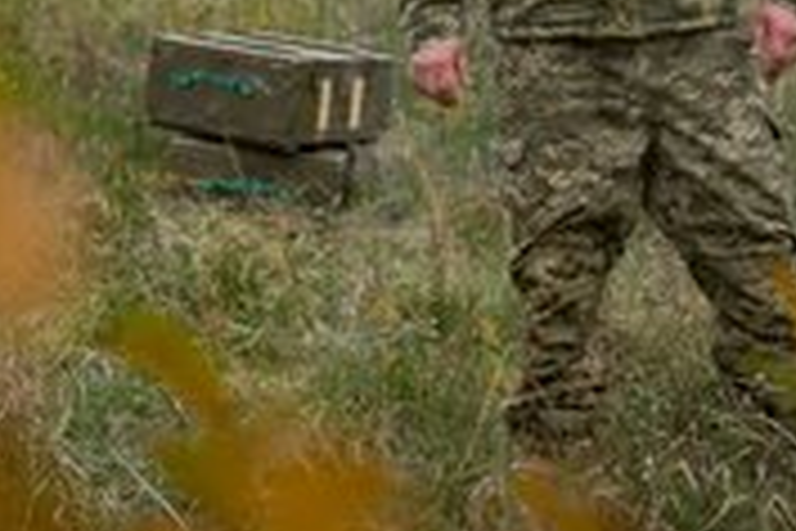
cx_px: 450
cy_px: -20
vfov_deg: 9.9
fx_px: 3051
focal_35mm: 138
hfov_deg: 14.9
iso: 160
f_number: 2.8
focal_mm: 61
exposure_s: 1/500
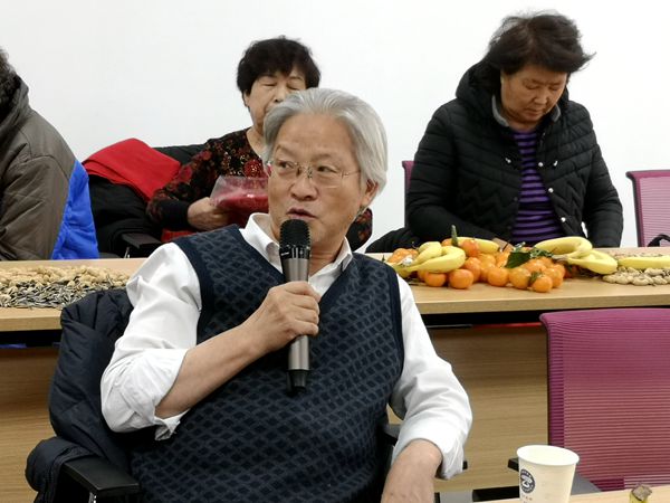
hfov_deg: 24.1
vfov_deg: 18.2
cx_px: 335
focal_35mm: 81
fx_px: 1568
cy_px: 252
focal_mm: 3.95
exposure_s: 1/50
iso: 100
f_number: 1.8
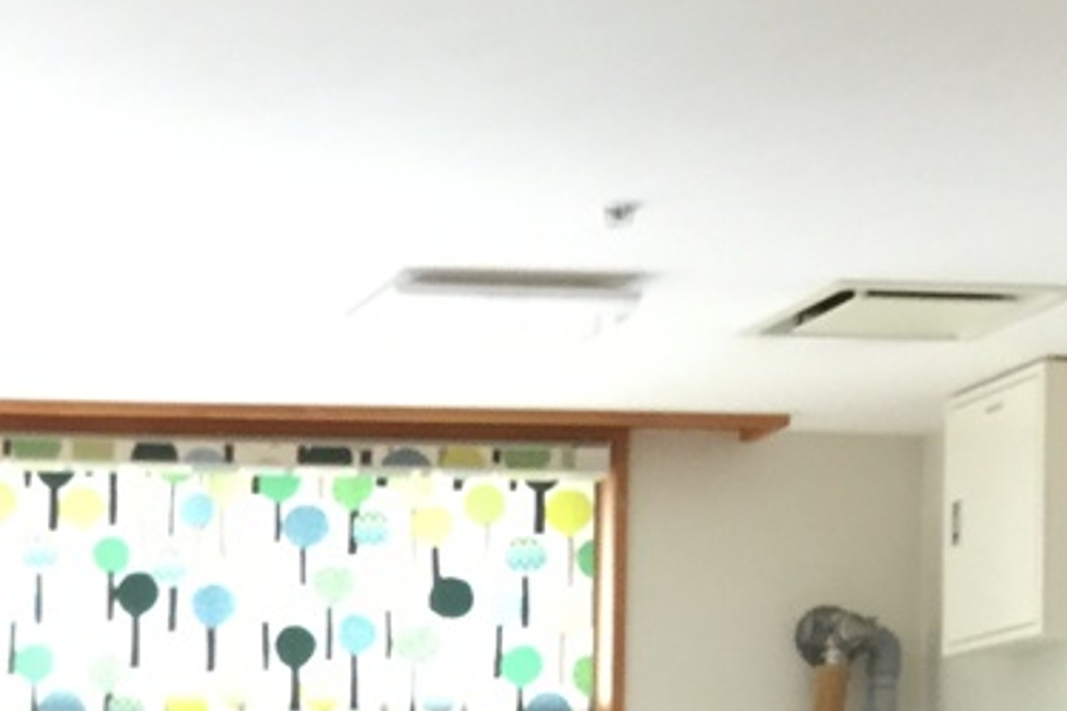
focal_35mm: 115
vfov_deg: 11.5
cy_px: 1005
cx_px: -504
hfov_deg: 16.3
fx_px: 3407
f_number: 2.4
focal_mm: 3.3
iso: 80
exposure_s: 1/33
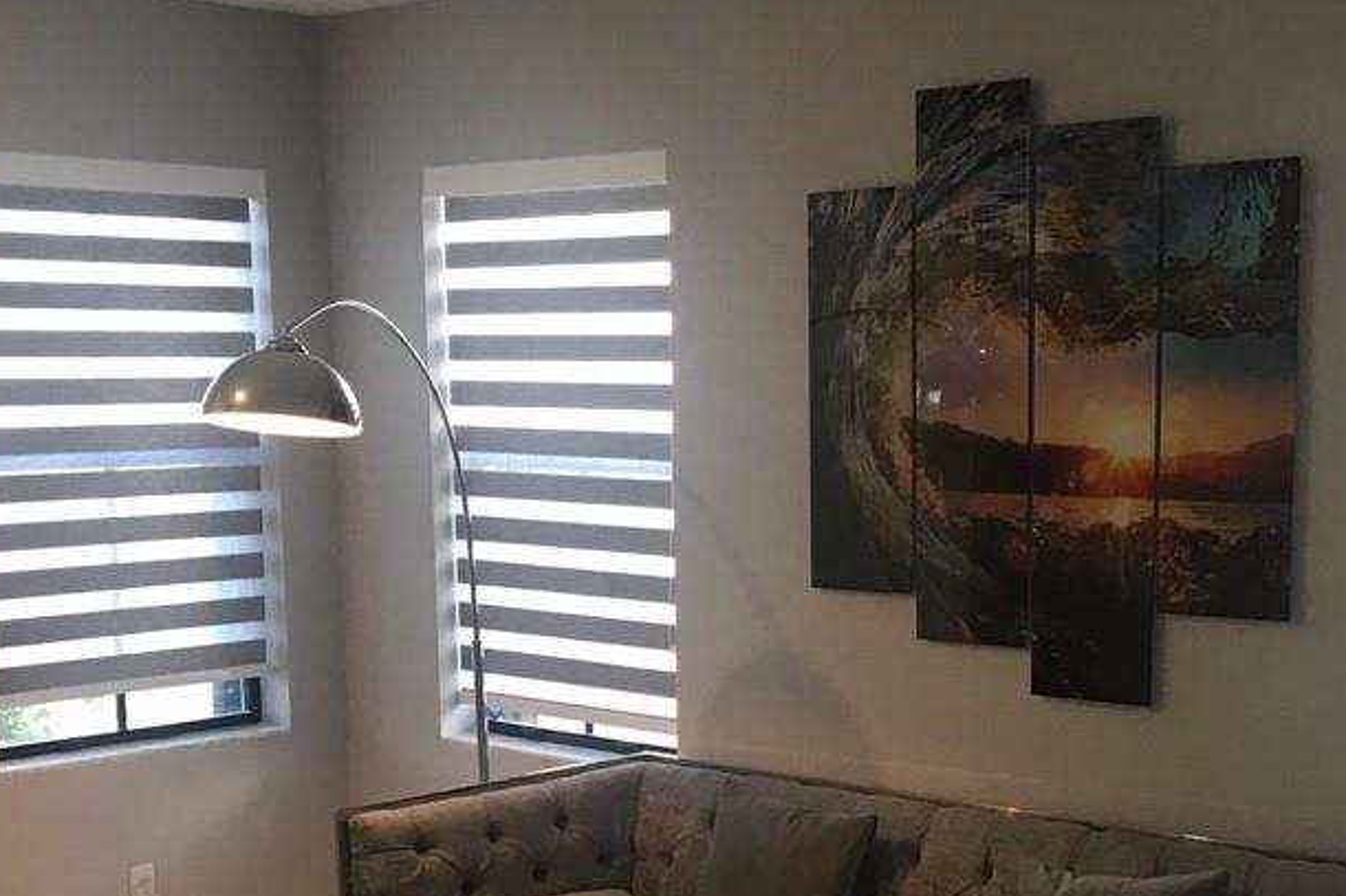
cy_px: 718
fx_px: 2280
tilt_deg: -9.2
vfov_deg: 22.0
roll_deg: +0.4
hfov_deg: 32.8
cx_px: 786
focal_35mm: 61
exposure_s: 1/24
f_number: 1.8
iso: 40
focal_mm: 3.99
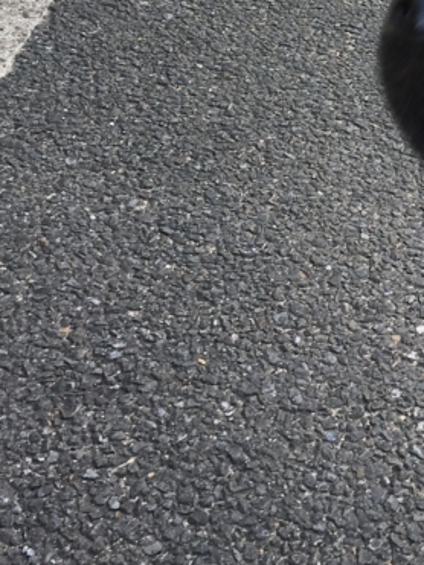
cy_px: -46
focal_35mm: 80
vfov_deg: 23.1
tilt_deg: -21.8
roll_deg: -7.4
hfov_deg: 17.7
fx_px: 1307
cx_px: 491
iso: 25
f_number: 2.2
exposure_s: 1/40
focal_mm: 4.15
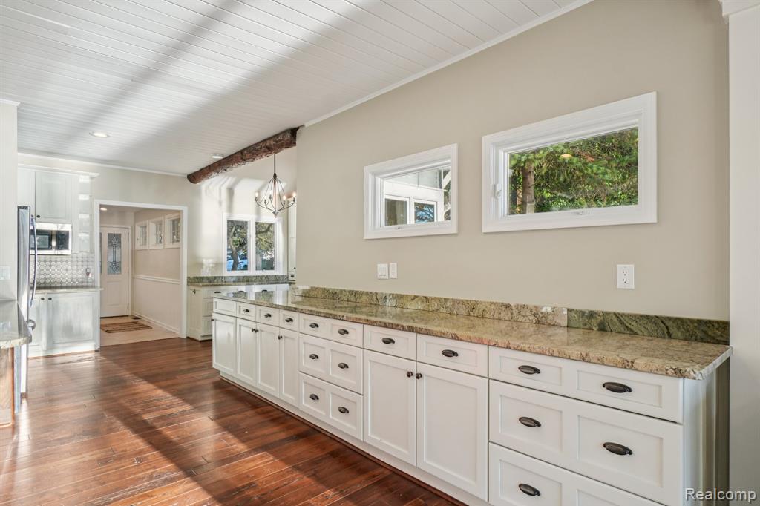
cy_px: 253
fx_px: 412
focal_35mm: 20
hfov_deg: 85.4
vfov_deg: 63.2
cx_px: 380
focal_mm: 13
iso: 200
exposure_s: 1/30
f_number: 8
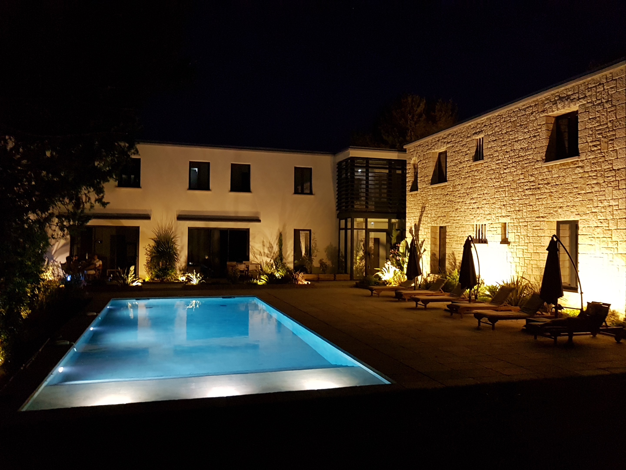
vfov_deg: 53.1
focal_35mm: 26
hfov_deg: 67.3
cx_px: 313
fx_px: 470
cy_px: 235
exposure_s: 1/10
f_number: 1.7
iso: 200
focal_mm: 4.2
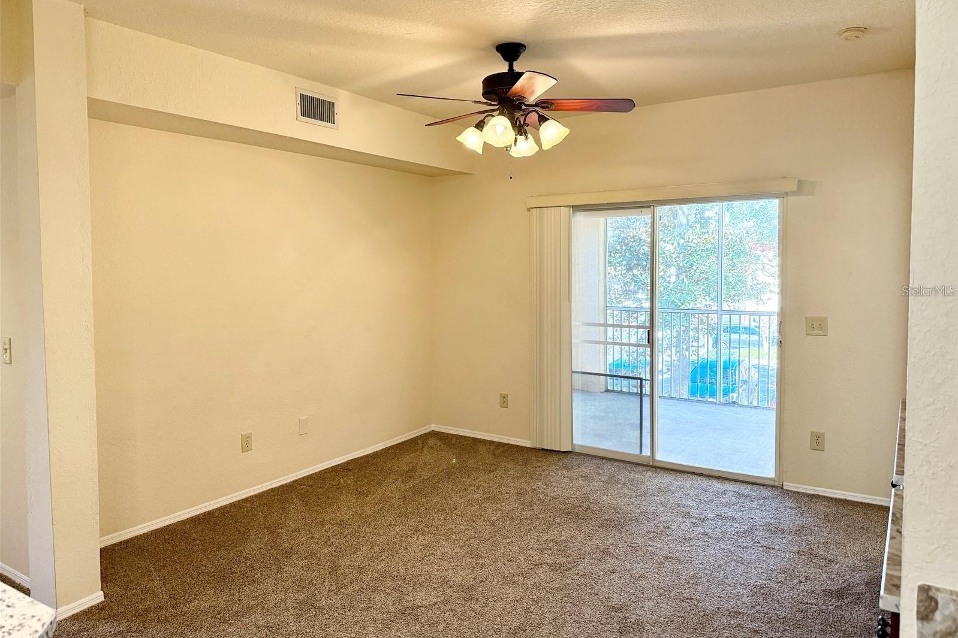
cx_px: 479
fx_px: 665
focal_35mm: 25
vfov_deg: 51.2
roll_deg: +0.0
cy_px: 291
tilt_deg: -1.8
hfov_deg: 71.5
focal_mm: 6.76
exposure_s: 1/120
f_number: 1.78
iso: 320
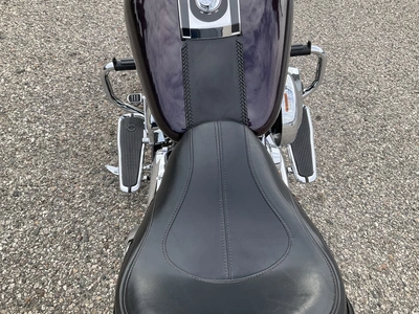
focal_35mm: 29
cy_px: 157
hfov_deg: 61.7
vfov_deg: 48.2
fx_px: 351
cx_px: 210
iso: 25
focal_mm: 3
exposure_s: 1/428
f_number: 1.8
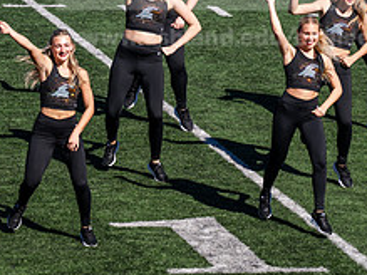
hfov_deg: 5.3
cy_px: 73
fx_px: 3921
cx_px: 5
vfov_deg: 4.0
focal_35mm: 370
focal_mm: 145
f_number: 5
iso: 160
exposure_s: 1/1000
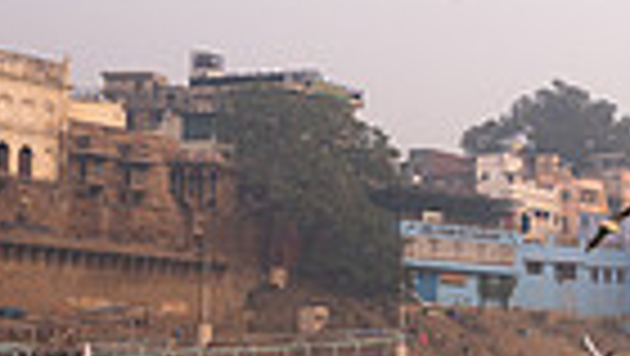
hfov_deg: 18.0
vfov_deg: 11.6
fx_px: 1739
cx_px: 990
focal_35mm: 104
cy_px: 271
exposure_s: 1/1600
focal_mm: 24
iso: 500
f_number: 2.8
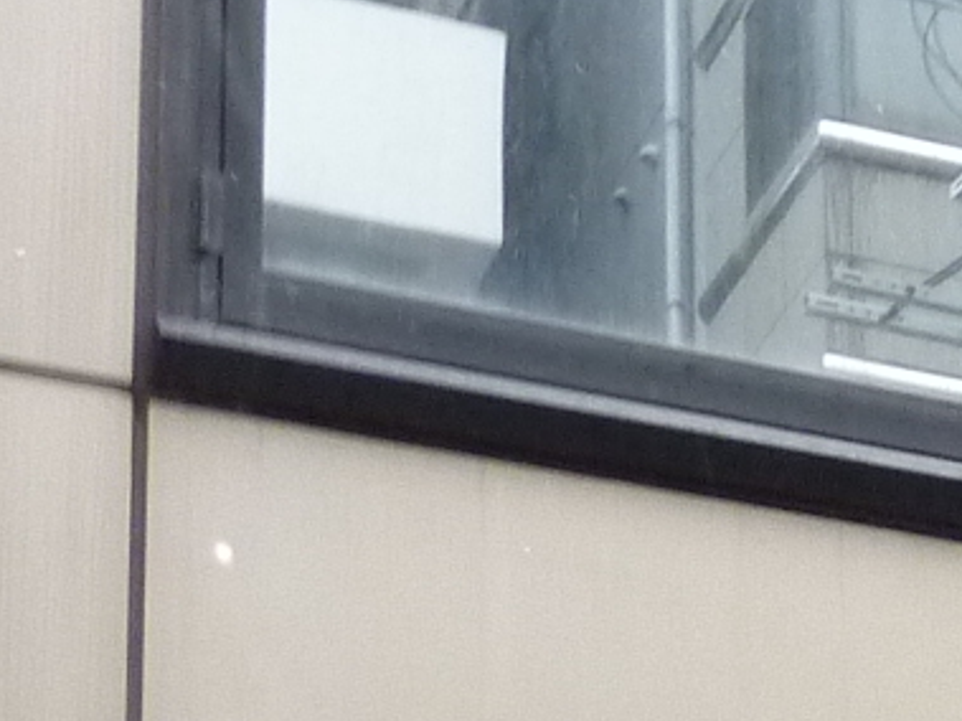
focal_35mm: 135
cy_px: 1340
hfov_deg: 13.1
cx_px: 1762
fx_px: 3751
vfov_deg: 10.3
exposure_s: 1/30
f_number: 3.3
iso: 250
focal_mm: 4.1
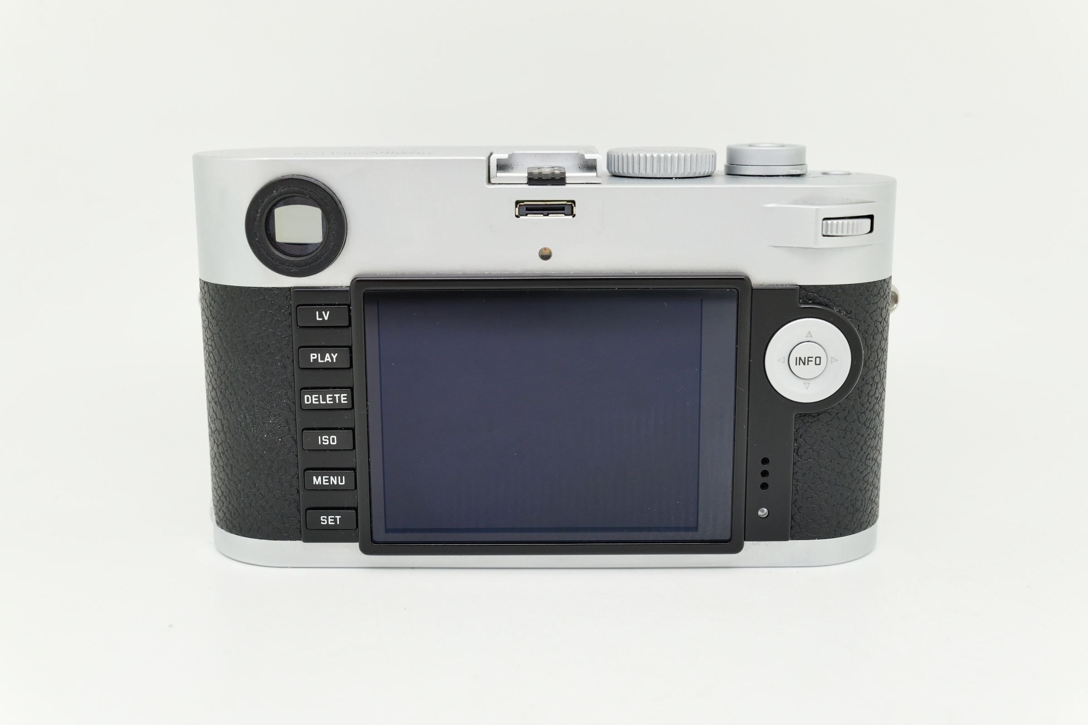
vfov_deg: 31.2
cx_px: 544
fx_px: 1299
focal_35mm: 43
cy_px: 362
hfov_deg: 45.4
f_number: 8
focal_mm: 43
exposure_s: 1/100
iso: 800
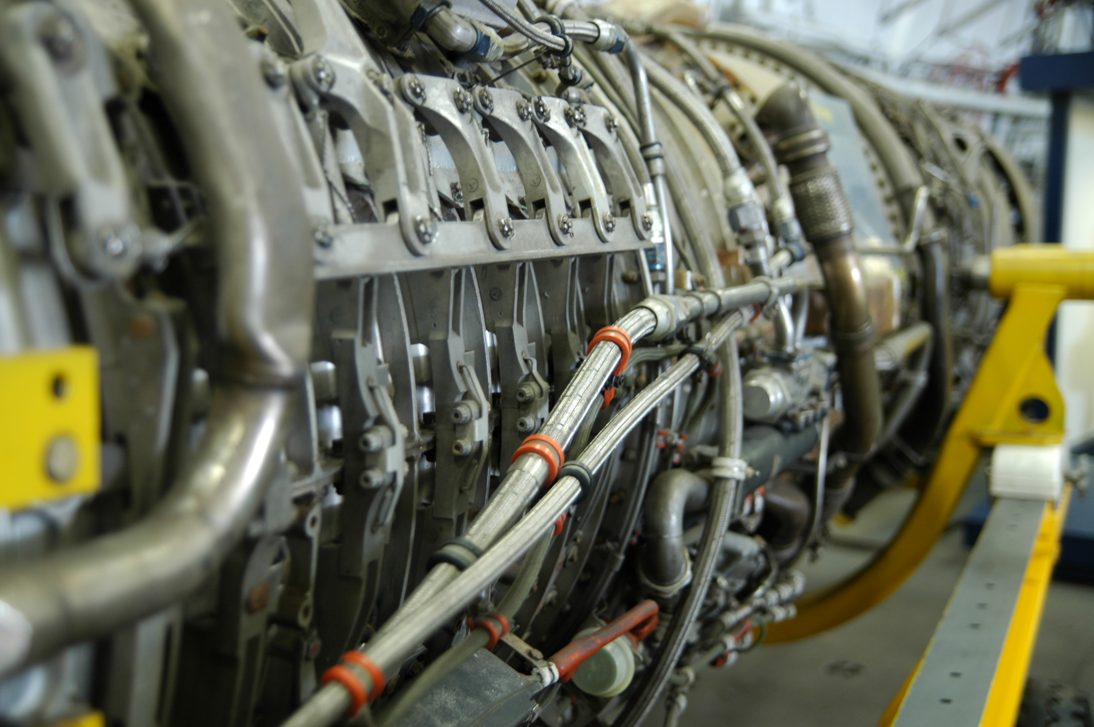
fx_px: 1457
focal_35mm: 48
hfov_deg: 41.1
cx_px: 547
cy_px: 364
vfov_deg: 28.0
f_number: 2.8
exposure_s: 1/10
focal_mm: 32
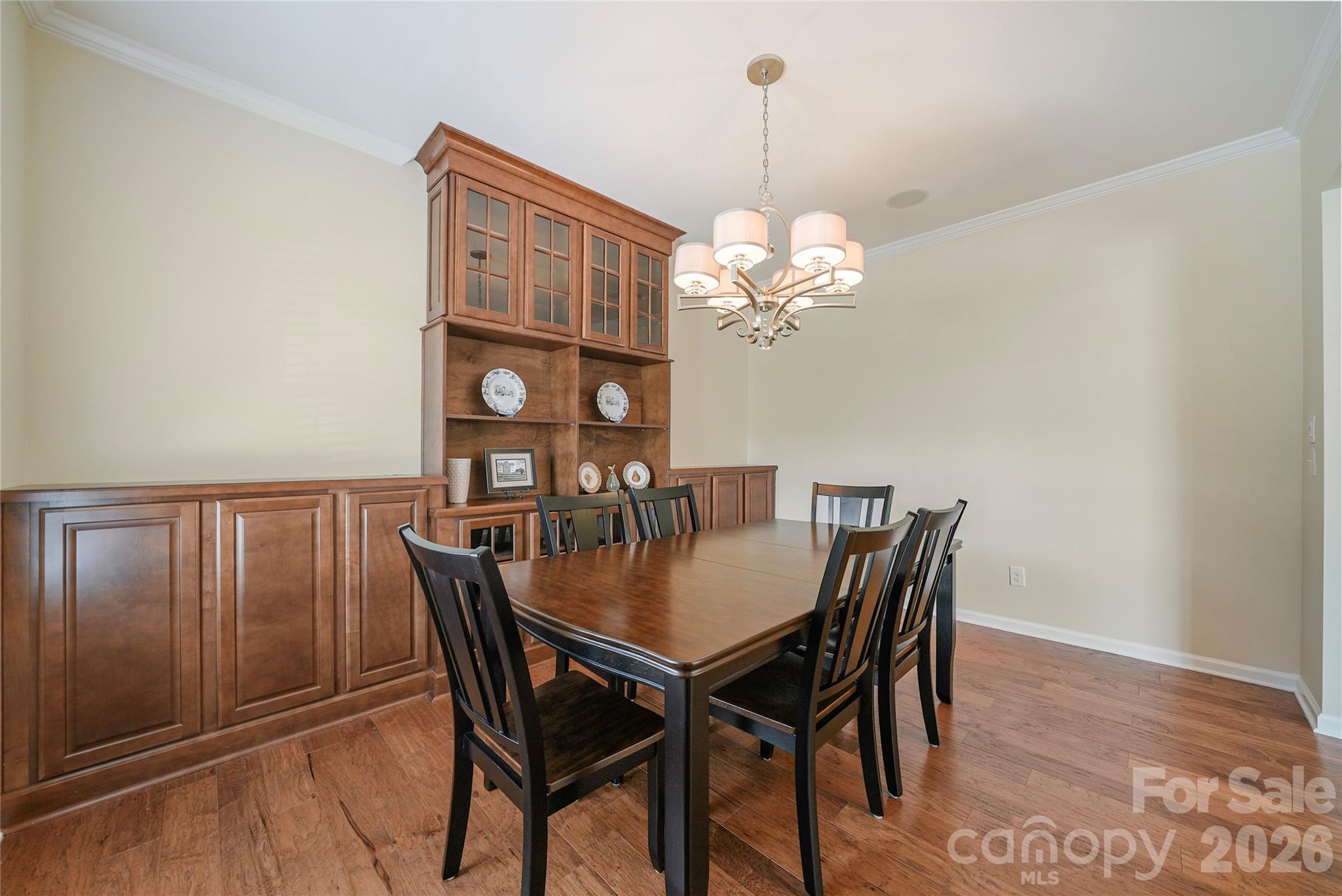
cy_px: 448
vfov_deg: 85.5
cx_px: 671
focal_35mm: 13
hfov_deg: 108.3
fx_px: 485
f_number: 9
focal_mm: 13
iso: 100
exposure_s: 1/1.25
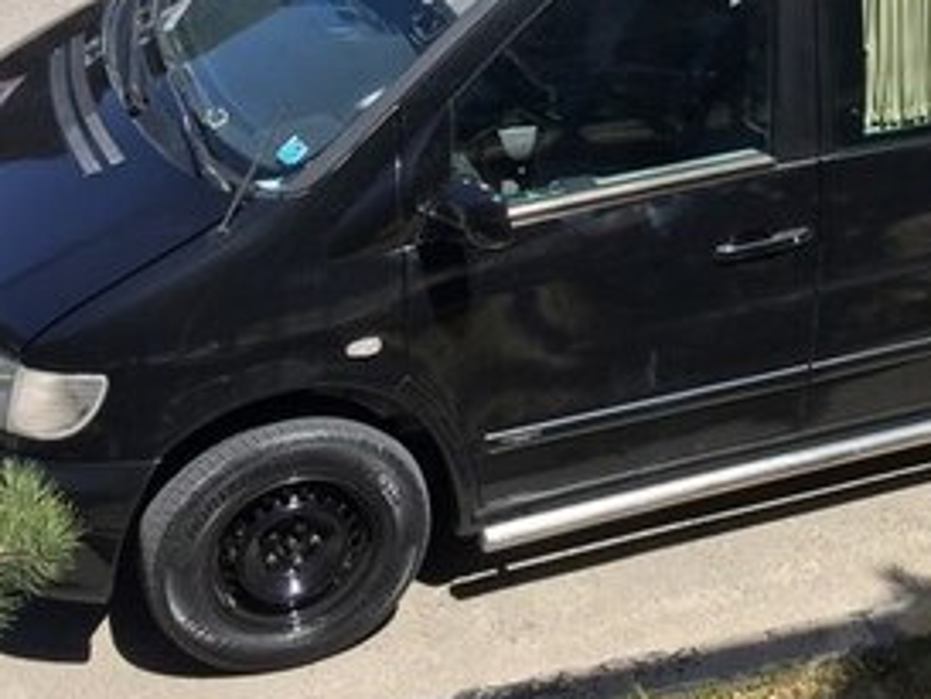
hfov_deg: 27.0
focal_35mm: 70
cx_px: 798
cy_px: -66
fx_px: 1883
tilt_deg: -20.4
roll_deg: -4.6
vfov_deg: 20.1
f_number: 2.2
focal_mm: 4.15
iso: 32
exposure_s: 1/1364
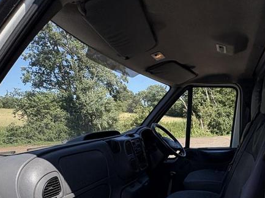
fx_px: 222
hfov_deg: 57.0
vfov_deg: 43.7
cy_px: 180
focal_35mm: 29
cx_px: 214
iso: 64
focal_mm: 2.22
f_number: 2.2
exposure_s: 1/1420
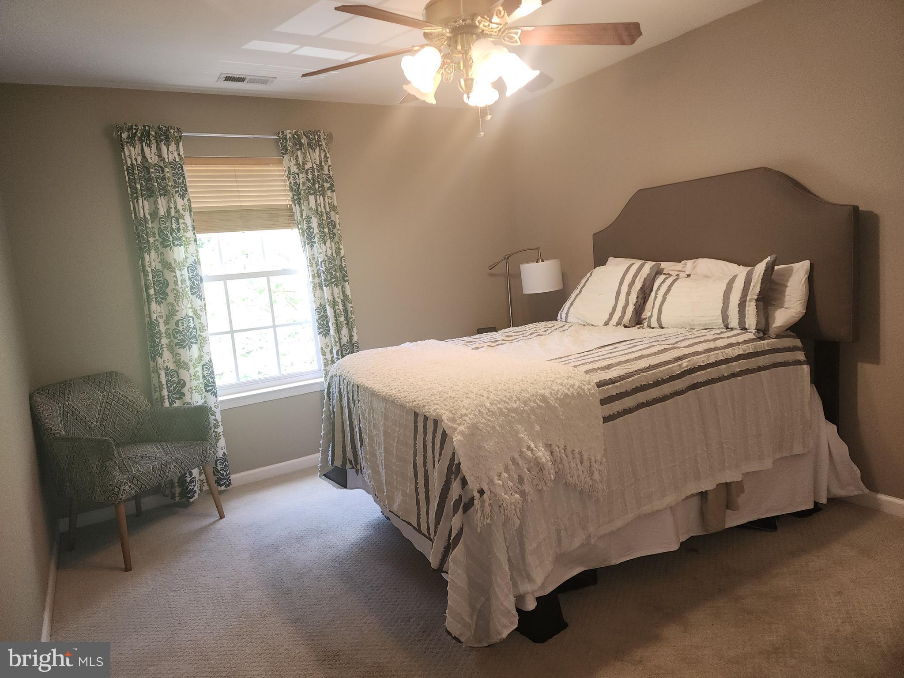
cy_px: 339
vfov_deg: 58.9
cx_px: 452
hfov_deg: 73.9
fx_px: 601
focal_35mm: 23
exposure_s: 1/60
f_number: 1.8
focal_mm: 6.4
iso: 80
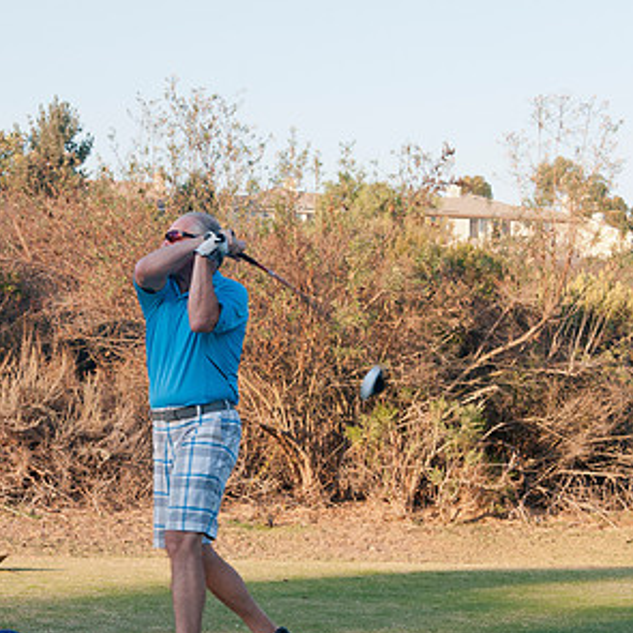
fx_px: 1655
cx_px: 17
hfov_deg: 21.0
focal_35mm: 80
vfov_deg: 21.6
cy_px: 404
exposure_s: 1/160
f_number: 6.3
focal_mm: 32
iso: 400
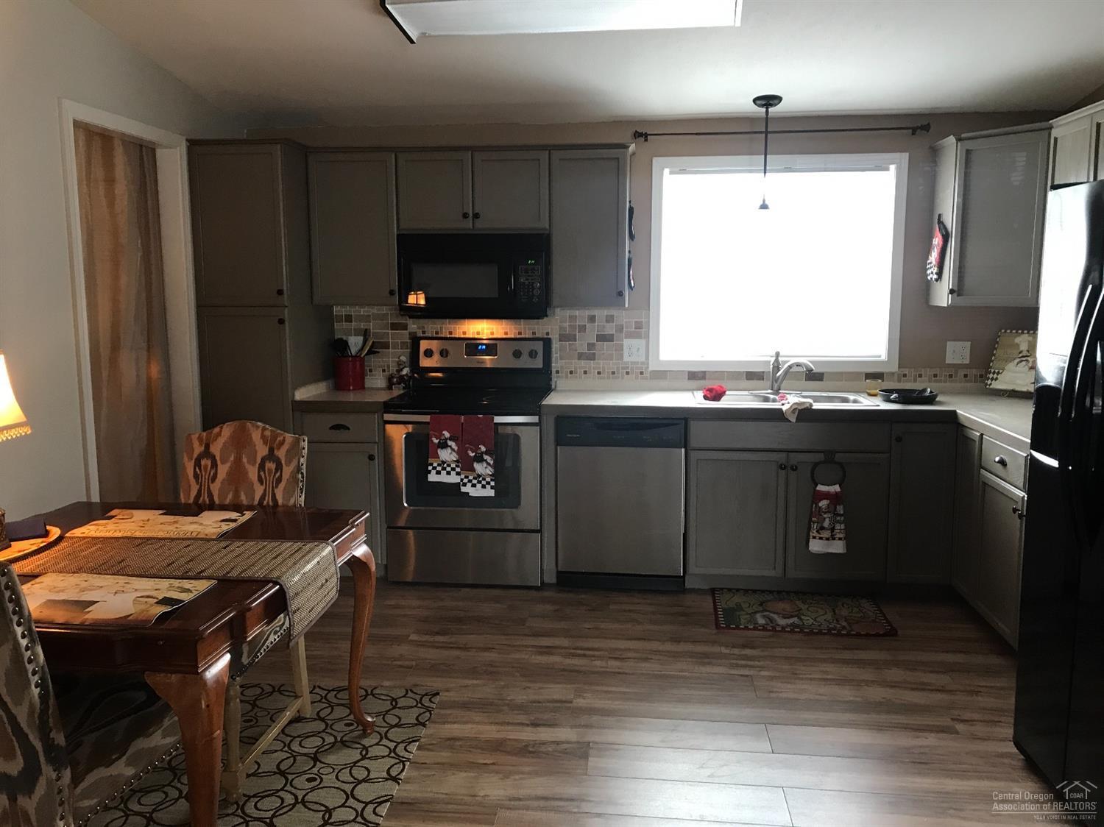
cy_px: 414
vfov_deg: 49.7
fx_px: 893
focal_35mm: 28
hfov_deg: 63.5
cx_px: 552
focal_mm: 3.99
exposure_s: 1/15
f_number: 1.8
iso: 40
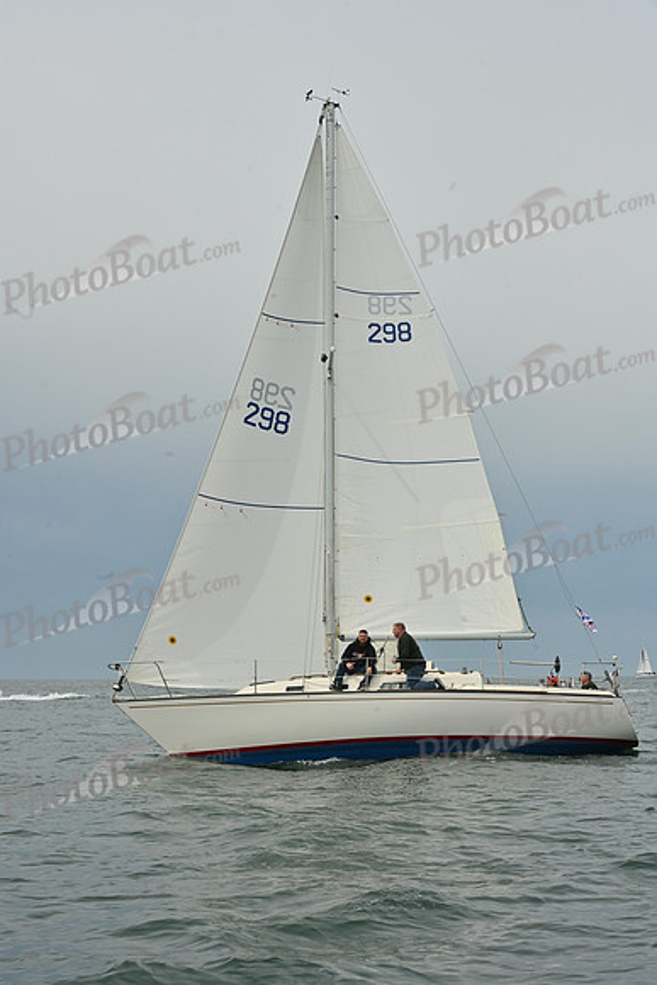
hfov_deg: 19.5
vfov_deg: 28.8
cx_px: 328
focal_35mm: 70
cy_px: 492
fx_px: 1915
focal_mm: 70
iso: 320
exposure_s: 1/800
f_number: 13
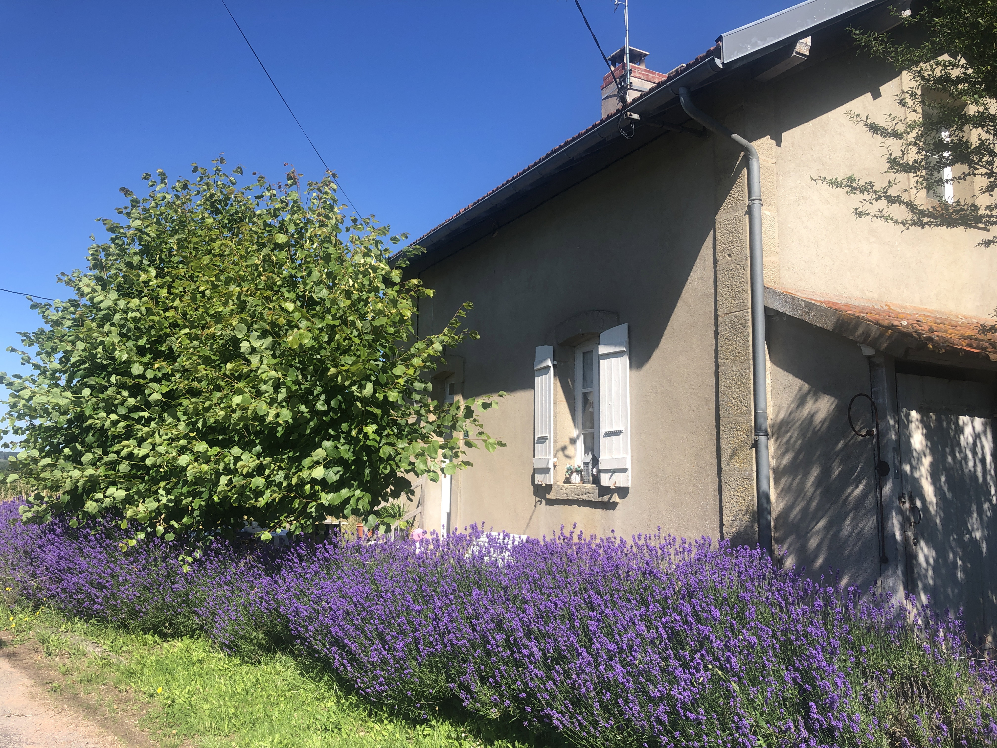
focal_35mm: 28
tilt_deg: +6.6
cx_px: 498
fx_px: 806
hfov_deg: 63.4
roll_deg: -2.0
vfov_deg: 49.7
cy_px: 374
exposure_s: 1/1043
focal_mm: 3.99
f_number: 1.8
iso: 20
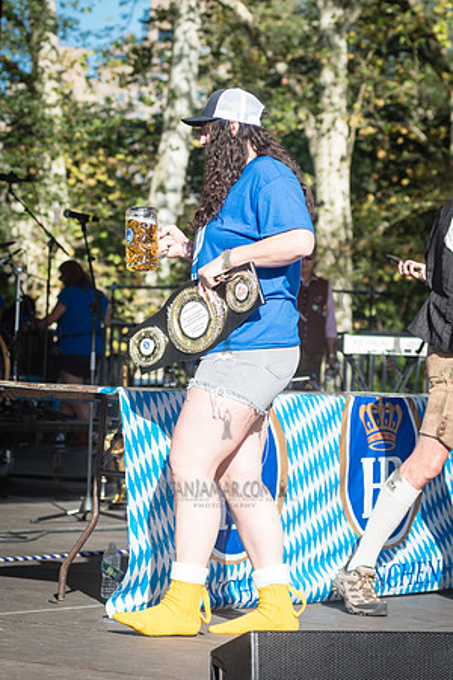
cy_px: 289
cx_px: 242
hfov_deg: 9.9
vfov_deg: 14.9
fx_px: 2606
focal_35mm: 138
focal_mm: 80
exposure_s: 1/1000
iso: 250
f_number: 4.5
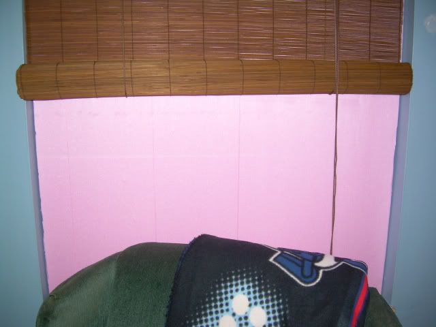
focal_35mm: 38
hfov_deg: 49.0
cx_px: 218
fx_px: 479
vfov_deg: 37.7
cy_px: 164
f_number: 2.8
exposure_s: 1/60
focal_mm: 6.3
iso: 50
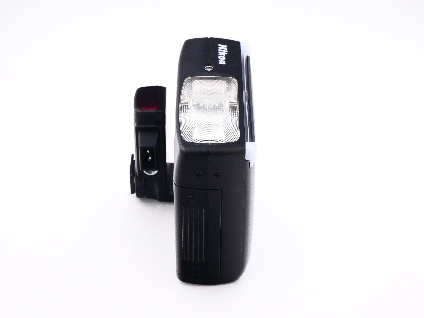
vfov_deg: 22.3
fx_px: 809
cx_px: 212
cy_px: 159
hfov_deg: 29.4
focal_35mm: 66
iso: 1600
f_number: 10
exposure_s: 1/100
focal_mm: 33
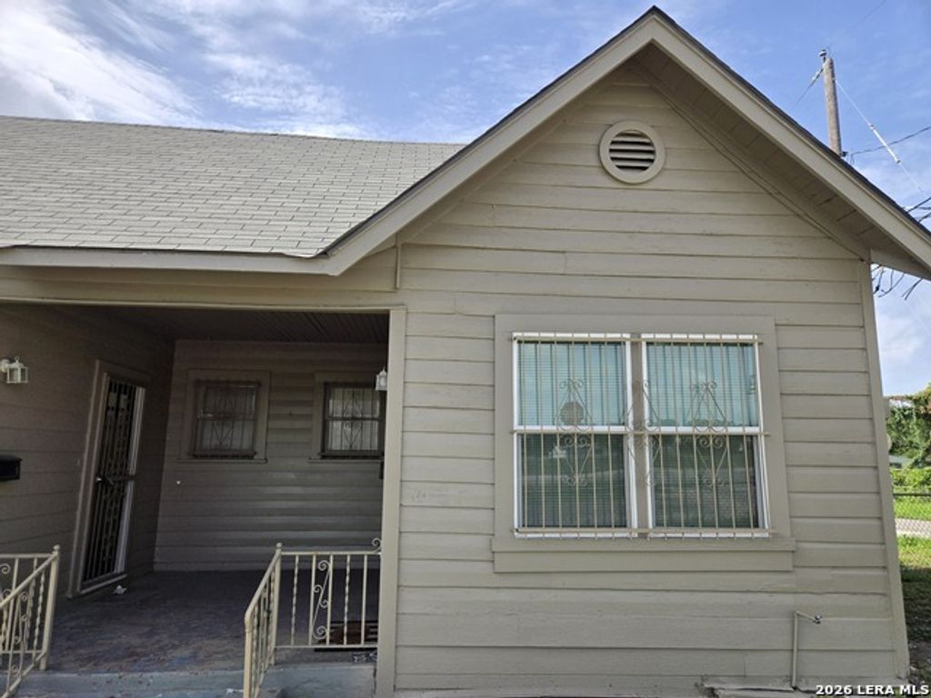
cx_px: 466
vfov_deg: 58.9
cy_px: 349
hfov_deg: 73.9
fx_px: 619
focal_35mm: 23
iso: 25
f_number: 1.8
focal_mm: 5.4
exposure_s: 1/1212
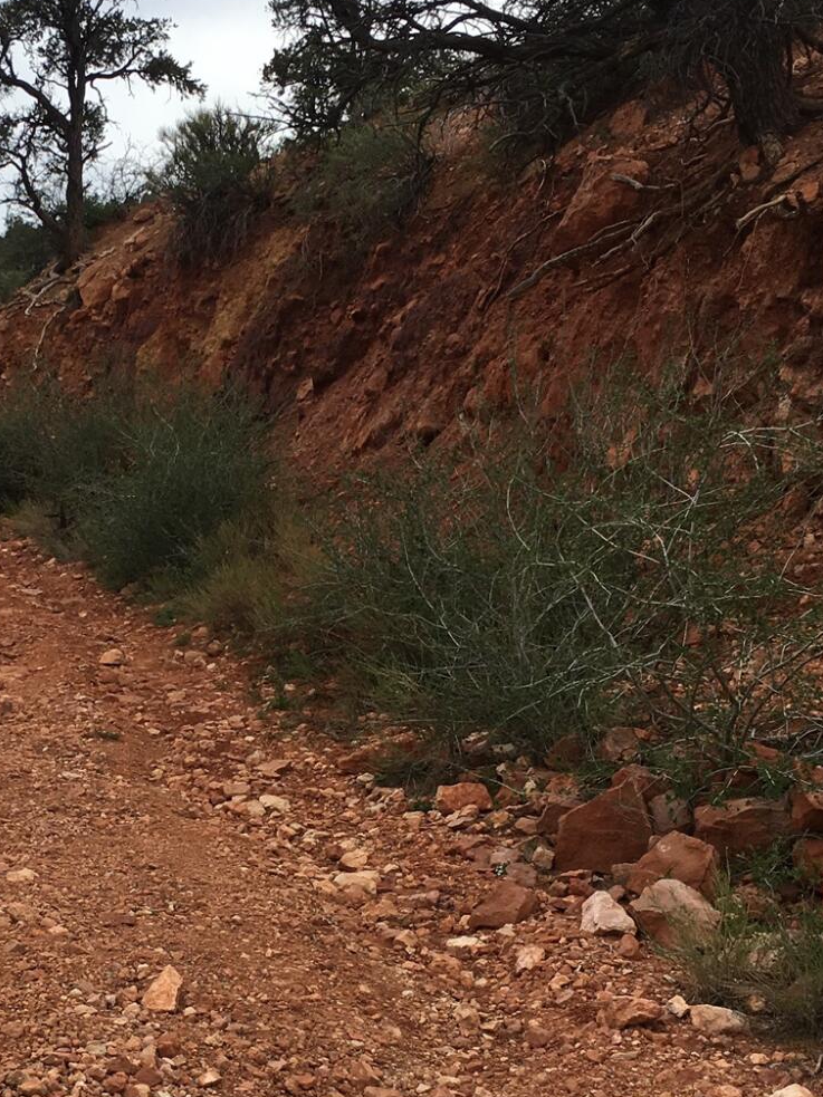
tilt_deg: +3.6
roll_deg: -2.3
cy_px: 635
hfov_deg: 24.3
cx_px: 130
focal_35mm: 59
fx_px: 1871
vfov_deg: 32.6
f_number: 2.2
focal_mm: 4.15
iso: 25
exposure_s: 1/1637
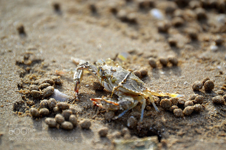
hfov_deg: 6.9
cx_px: 113
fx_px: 1883
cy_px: 75
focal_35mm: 300
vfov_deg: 4.6
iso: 400
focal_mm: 200
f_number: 5.6
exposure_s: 1/800
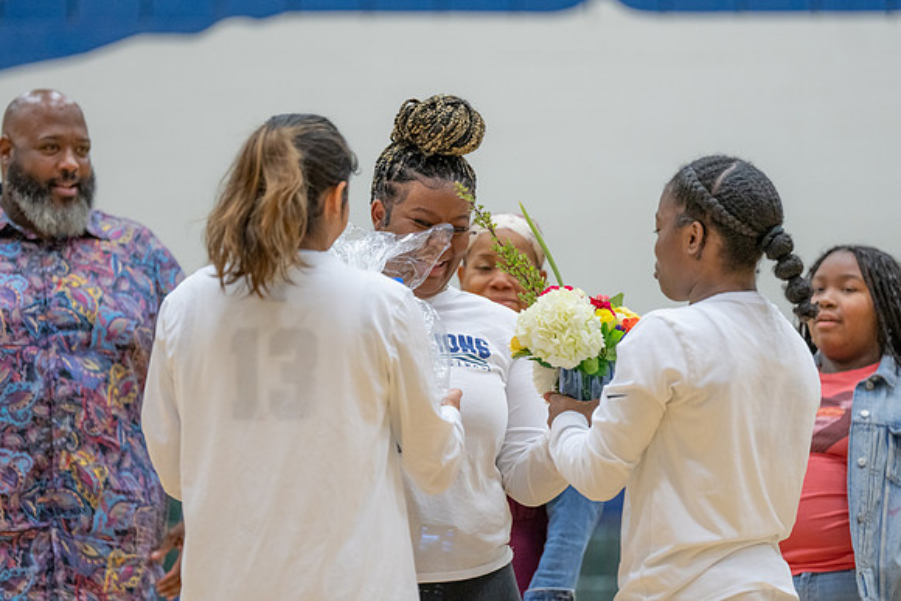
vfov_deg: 8.4
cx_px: 450
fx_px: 4094
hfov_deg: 12.6
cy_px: 300
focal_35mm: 164
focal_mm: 156
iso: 2500
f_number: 2.8
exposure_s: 1/400
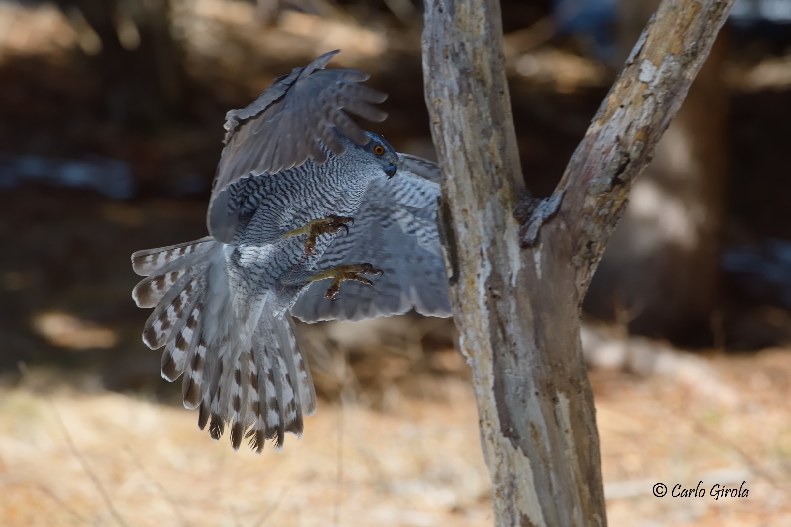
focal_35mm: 400
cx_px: 396
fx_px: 8788
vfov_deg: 3.4
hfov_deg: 5.2
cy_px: 264
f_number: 7.1
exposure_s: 1/1250
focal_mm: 400
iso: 640
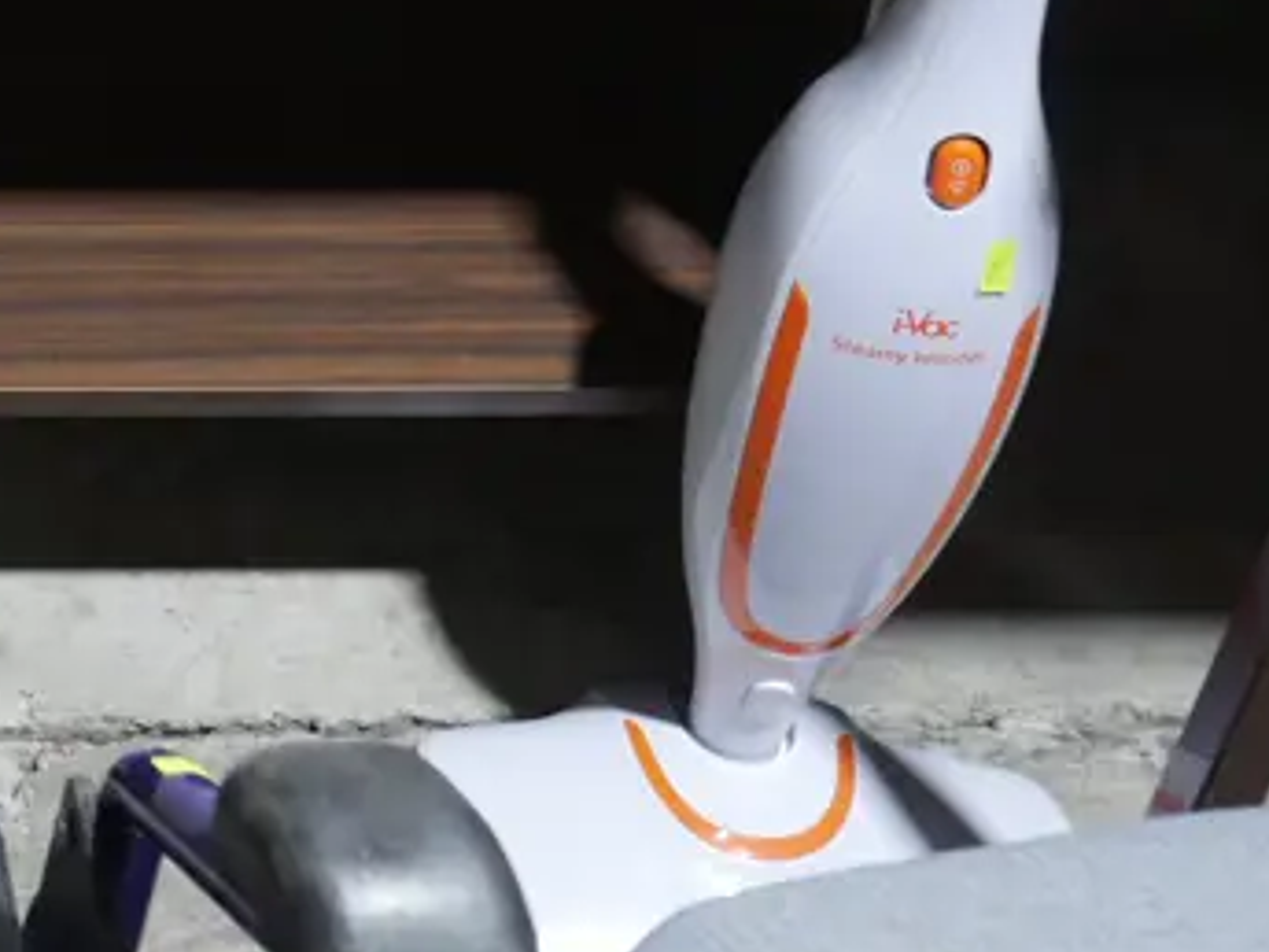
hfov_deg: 16.0
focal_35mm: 113
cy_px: -387
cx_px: -601
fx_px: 4143
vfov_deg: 12.6
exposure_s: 1/60
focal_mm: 19
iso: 500
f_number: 4.1
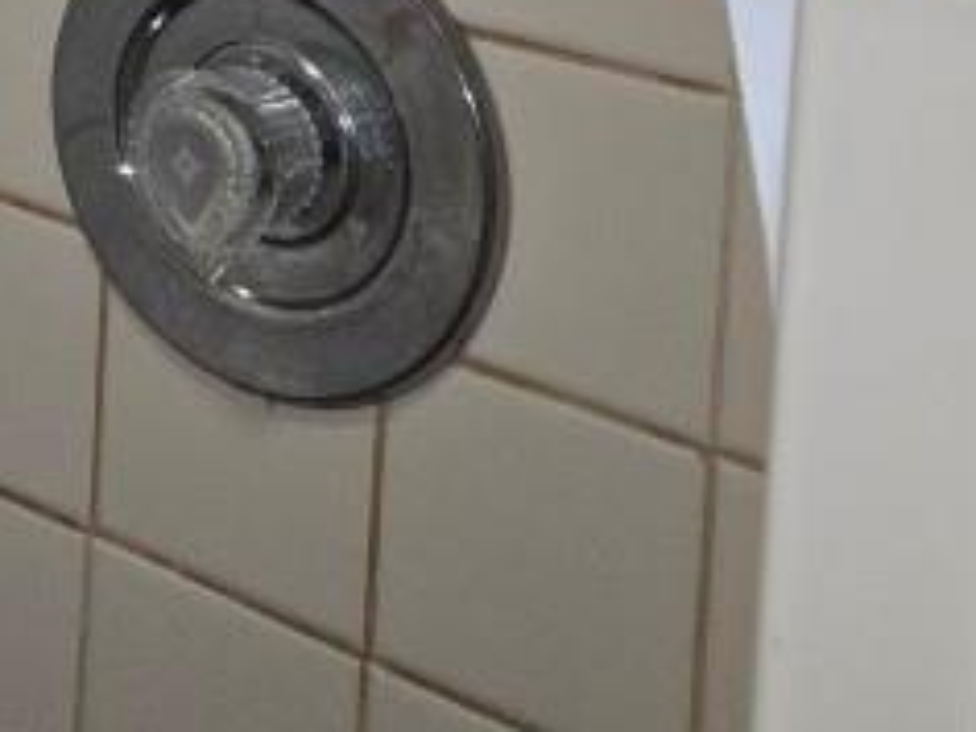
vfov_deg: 12.9
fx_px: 2820
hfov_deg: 16.4
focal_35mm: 100
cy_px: -720
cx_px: -798
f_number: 1.8
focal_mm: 5.4
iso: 80
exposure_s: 1/60
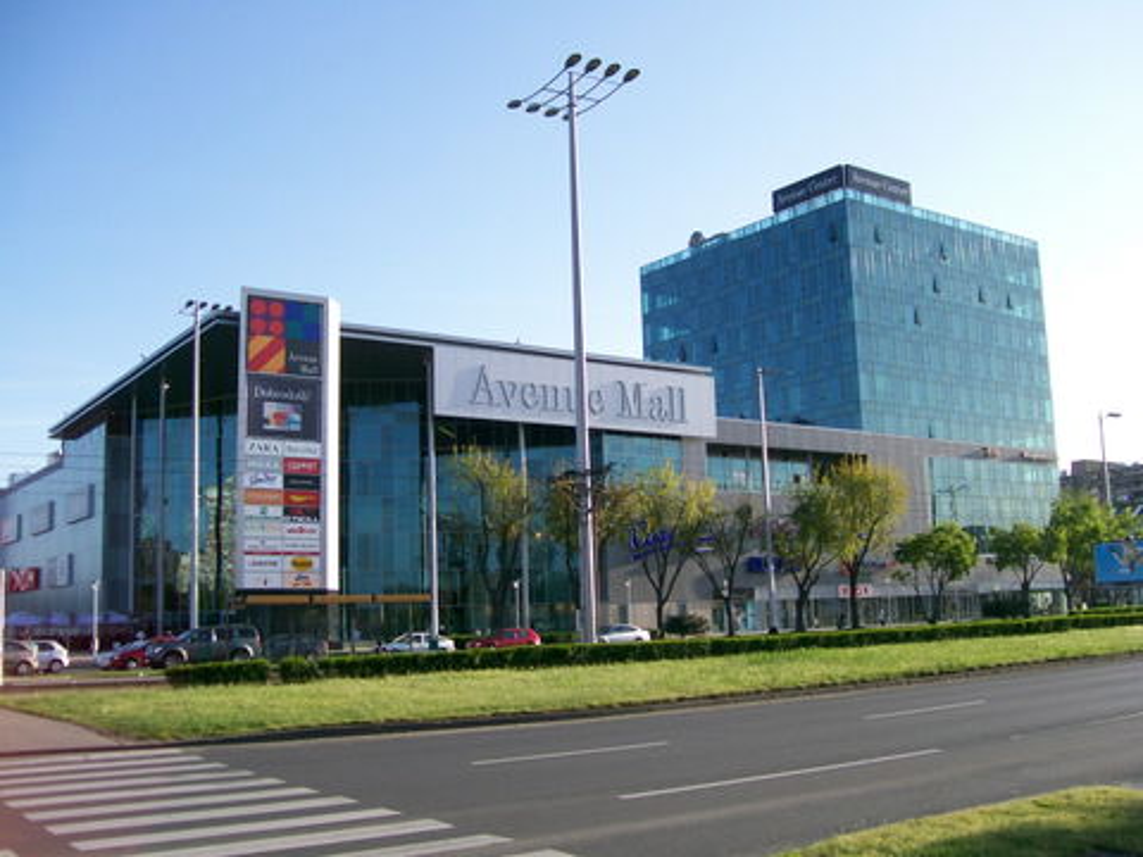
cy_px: 428
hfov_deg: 51.4
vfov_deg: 39.7
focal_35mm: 36
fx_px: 1189
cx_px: 572
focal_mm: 6
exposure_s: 1/737
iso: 80
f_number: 2.7
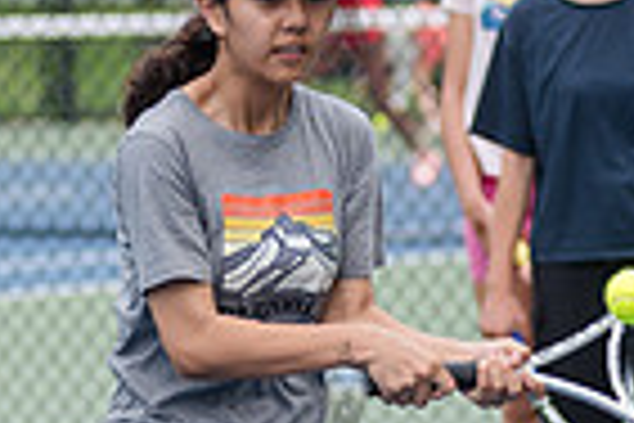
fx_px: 9668
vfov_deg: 2.5
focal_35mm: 549
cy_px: 396
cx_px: 216
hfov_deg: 3.8
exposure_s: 1/800
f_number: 3.5
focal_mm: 120
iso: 200
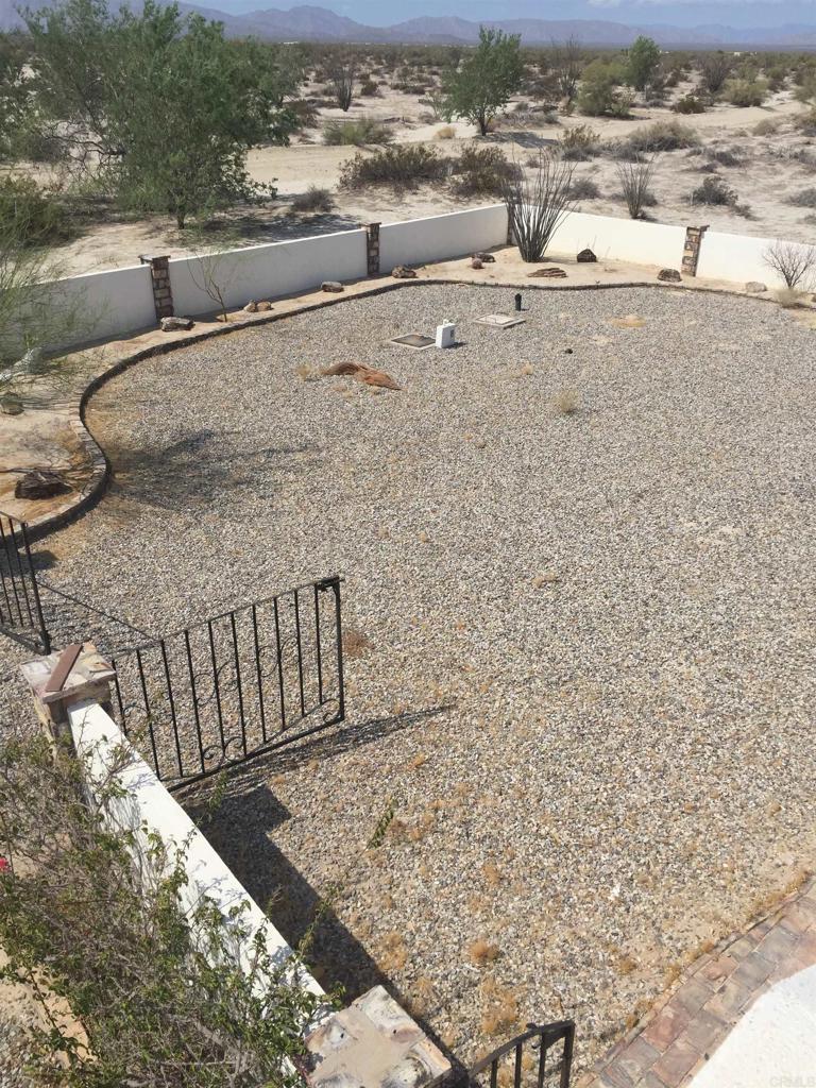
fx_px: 911
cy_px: 544
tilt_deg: -25.9
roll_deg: -1.7
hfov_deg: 48.2
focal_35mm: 29
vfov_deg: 61.7
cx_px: 408
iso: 32
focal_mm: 4.15
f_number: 2.2
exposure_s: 1/3597
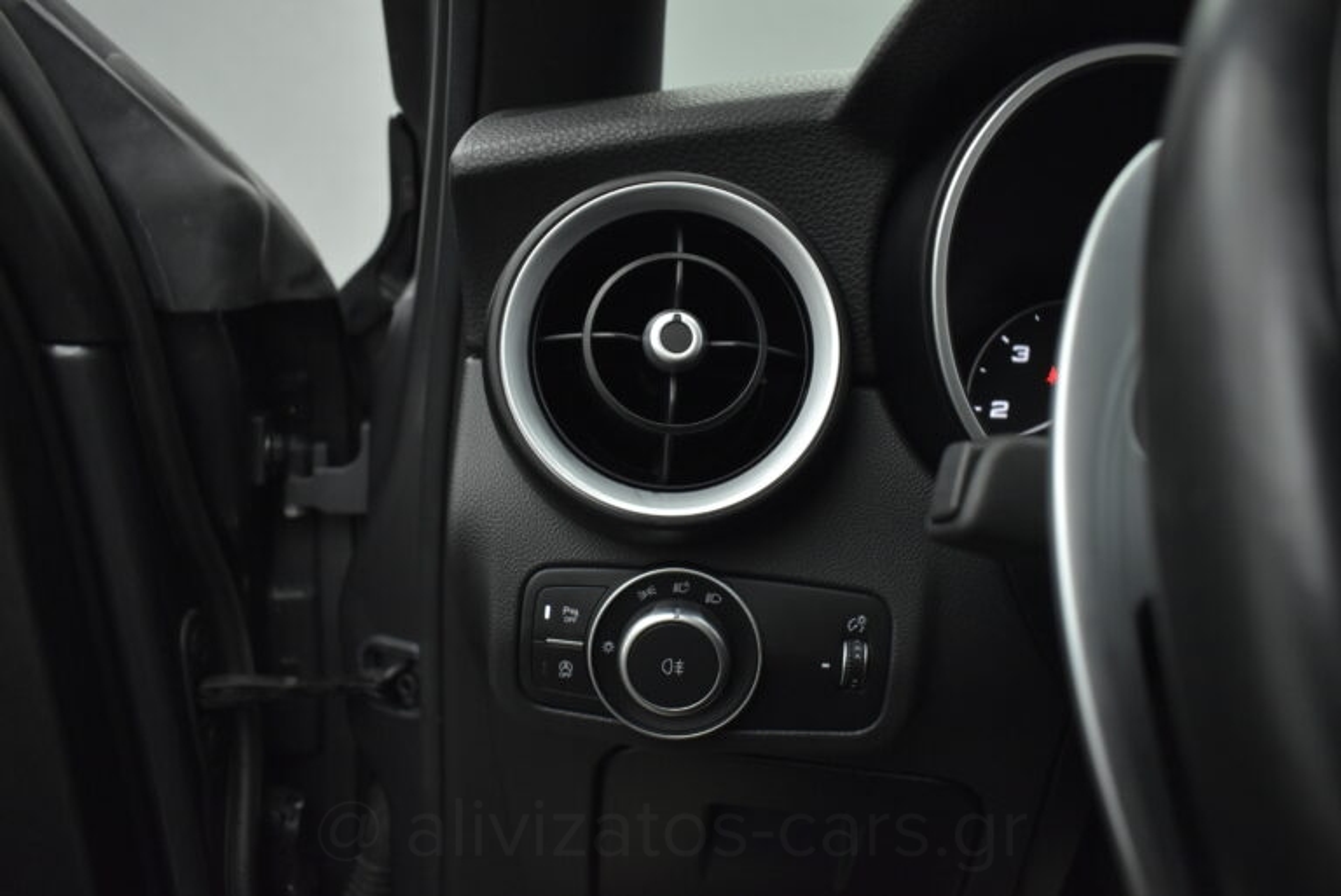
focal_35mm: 27
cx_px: 670
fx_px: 1006
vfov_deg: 48.0
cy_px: 448
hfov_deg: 67.4
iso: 1600
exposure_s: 1/100
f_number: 3.5
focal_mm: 18
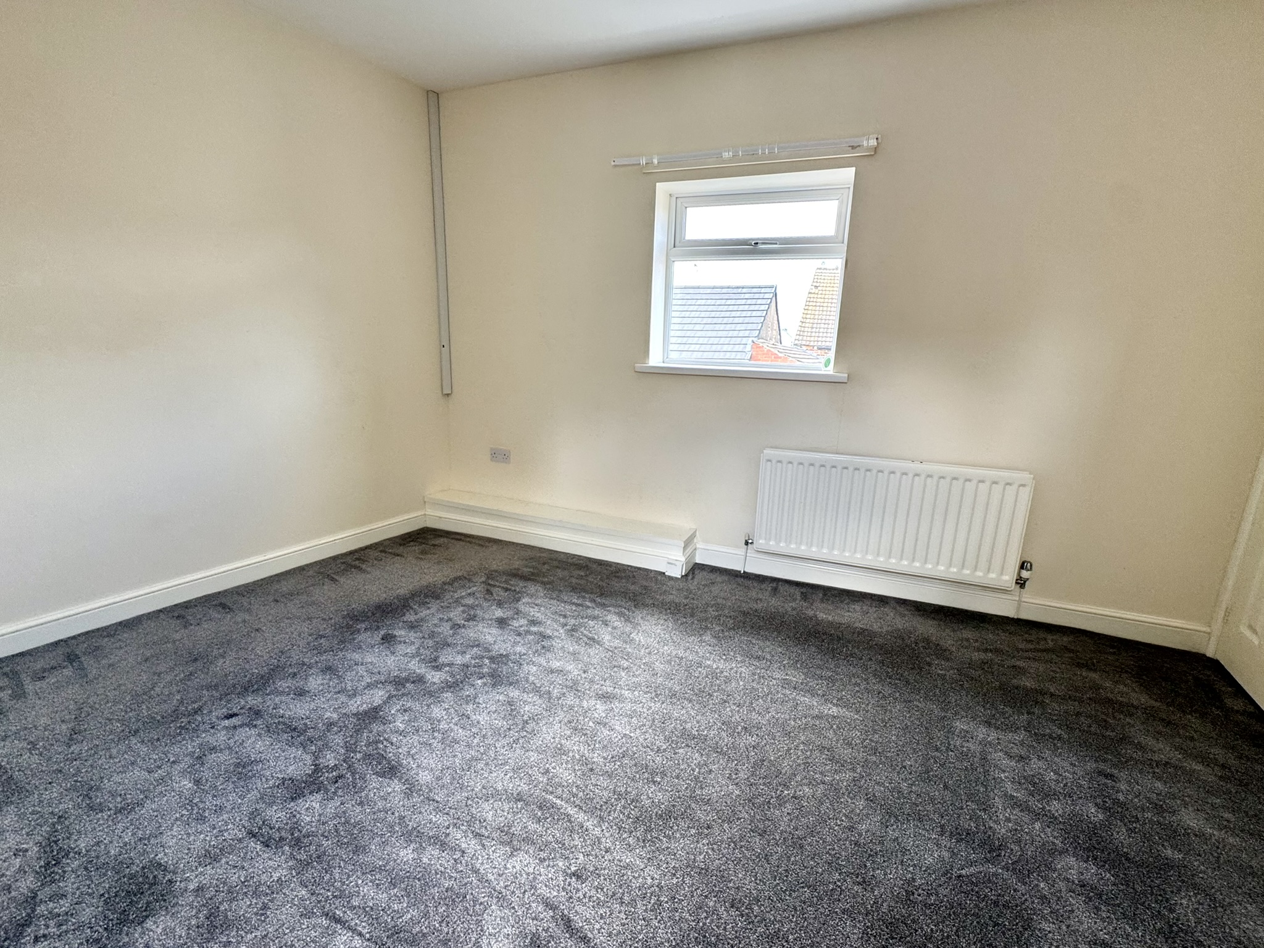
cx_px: 632
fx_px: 511
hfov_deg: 102.1
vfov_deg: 85.7
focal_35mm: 14
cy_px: 474
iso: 160
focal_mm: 2.22
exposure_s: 1/99
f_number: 2.2
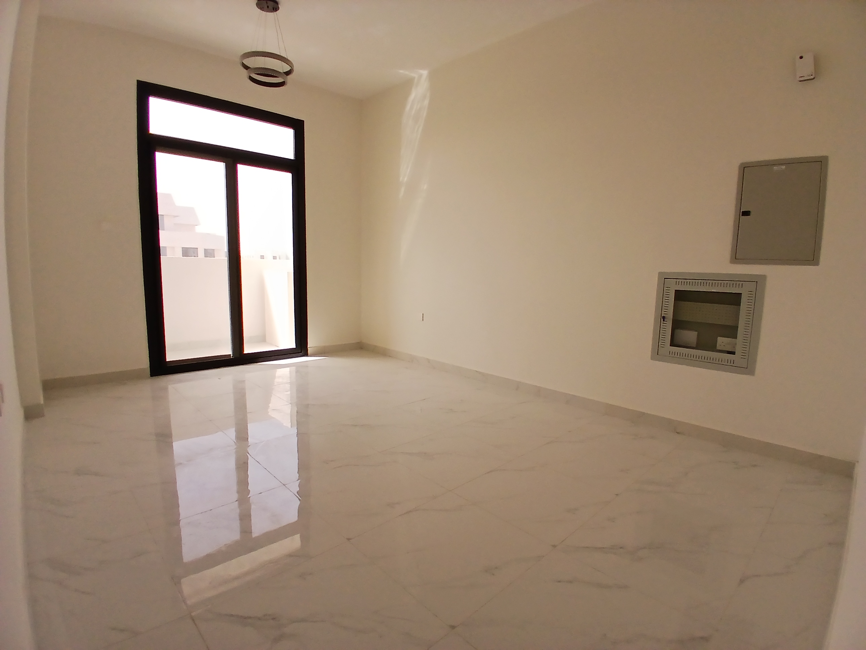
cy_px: 325
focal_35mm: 17
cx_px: 433
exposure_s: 1/100
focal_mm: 1.4
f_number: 2.2
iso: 80
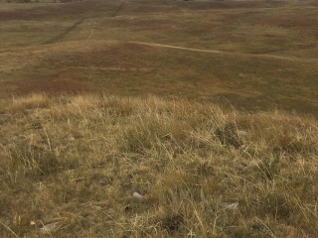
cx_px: 224
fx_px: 533
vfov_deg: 24.9
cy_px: 55
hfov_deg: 32.8
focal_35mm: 58
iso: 25
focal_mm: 4.15
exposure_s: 1/390
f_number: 2.2
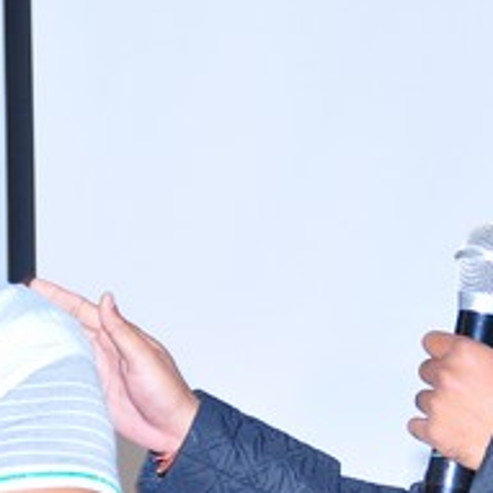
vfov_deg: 6.3
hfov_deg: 6.3
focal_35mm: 277
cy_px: 430
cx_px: 173
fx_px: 4463
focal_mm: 52
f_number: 5
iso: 400
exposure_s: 1/125
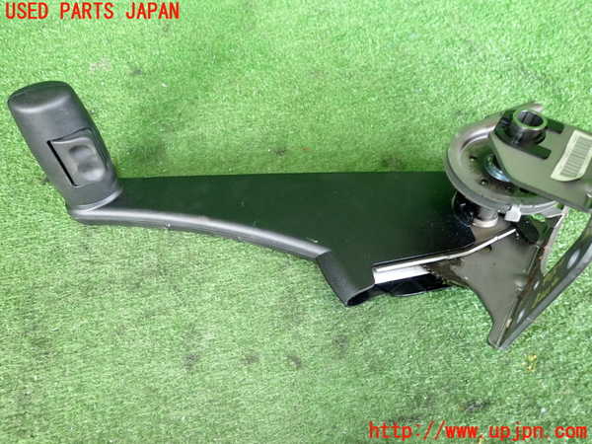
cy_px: 222
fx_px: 428
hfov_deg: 69.4
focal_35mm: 25
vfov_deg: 54.9
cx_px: 296
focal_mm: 4.5
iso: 200
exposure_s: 1/40
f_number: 2
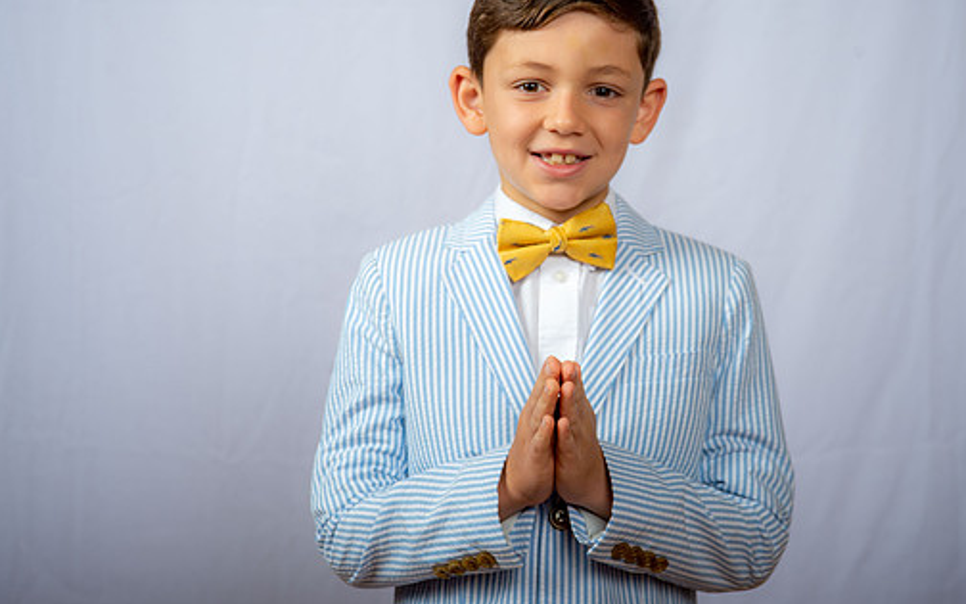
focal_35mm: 82
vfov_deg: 15.9
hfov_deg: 25.2
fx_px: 2159
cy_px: 293
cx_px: 518
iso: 250
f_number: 6.3
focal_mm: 70
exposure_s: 1/200
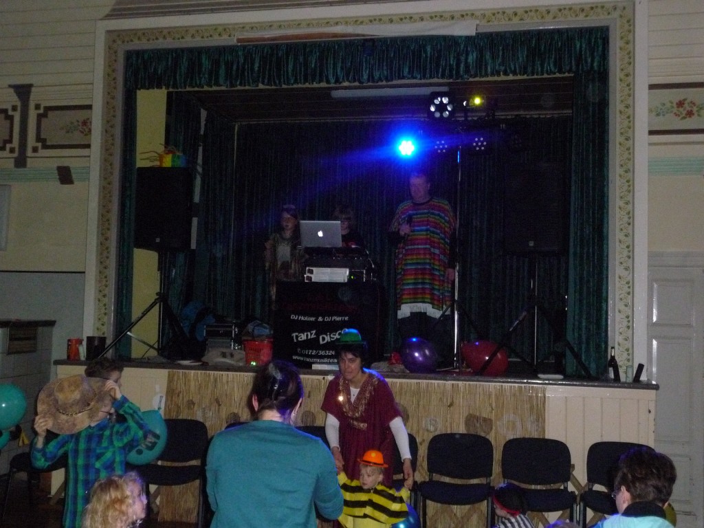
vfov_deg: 36.0
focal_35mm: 40
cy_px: 264
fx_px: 813
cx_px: 352
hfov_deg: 46.8
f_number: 3.9
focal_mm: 6.7
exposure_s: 1/30
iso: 800
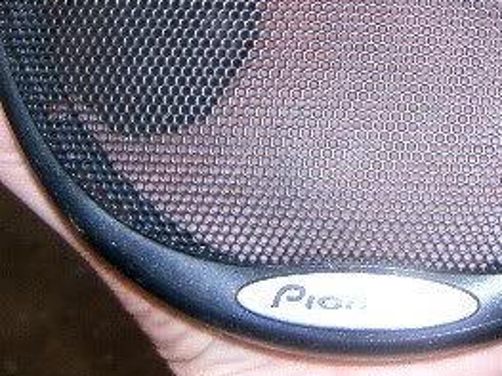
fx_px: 1377
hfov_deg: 20.4
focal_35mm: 95
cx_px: 397
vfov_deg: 15.2
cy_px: -27
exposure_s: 1/50
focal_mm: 8
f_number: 2.8
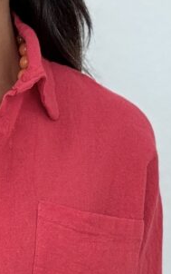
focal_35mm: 113
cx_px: -32
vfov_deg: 16.9
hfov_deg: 11.4
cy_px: 392
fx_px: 842
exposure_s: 1/100
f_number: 1.9
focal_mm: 2.69
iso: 64
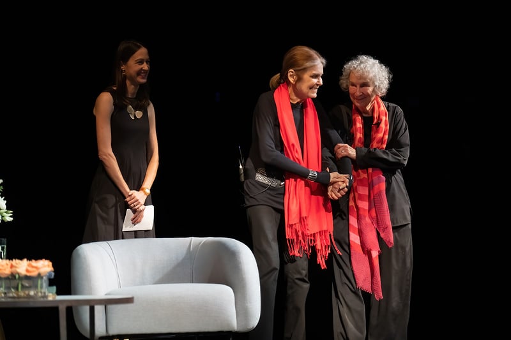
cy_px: 126
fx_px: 1748
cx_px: 321
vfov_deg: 11.1
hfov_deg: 16.6
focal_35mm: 123
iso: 6400
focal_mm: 98
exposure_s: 1/200
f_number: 4
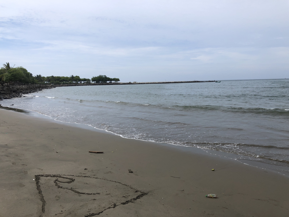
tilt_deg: -6.8
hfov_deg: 63.4
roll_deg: +1.8
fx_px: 234
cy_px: 108
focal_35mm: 28
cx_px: 144
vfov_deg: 49.7
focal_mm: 4
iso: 20
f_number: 1.8
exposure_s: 1/3436
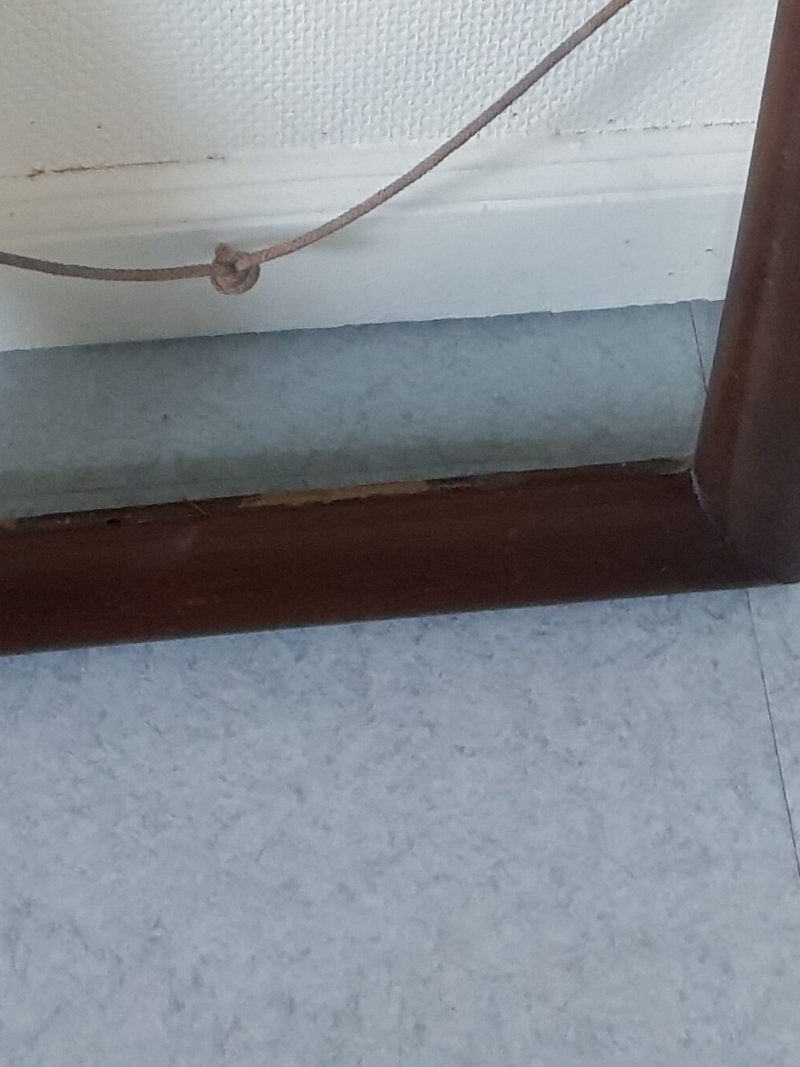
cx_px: 175
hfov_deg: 18.7
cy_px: -525
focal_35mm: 78
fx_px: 2404
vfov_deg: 21.2
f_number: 1.7
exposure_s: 1/26
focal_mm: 4.2
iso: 200
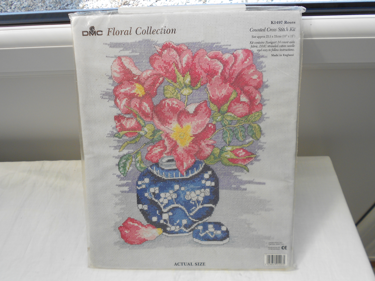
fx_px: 314
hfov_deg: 61.7
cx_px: 188
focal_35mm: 29
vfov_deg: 48.2
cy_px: 140
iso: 80
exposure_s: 1/250
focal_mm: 5.1
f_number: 3.4
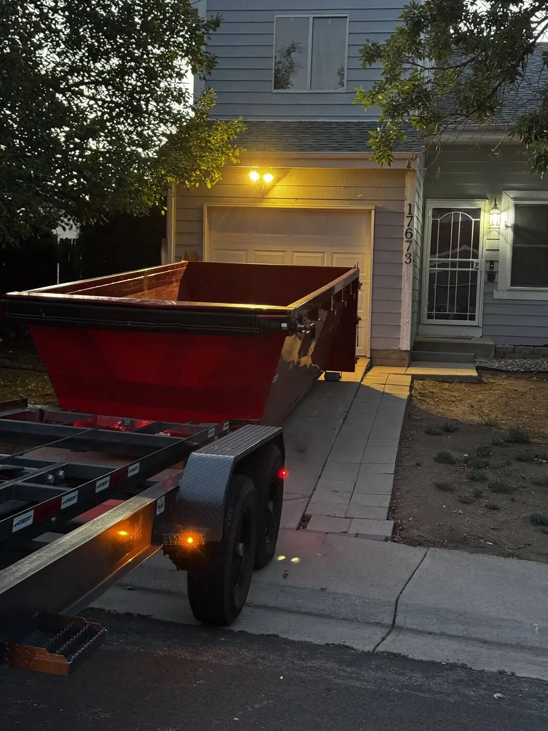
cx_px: 274
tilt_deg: -4.5
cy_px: 366
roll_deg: -1.7
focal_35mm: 48
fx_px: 1013
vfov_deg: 39.7
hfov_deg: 30.3
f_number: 1.78
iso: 640
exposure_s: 1/30
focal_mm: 6.76
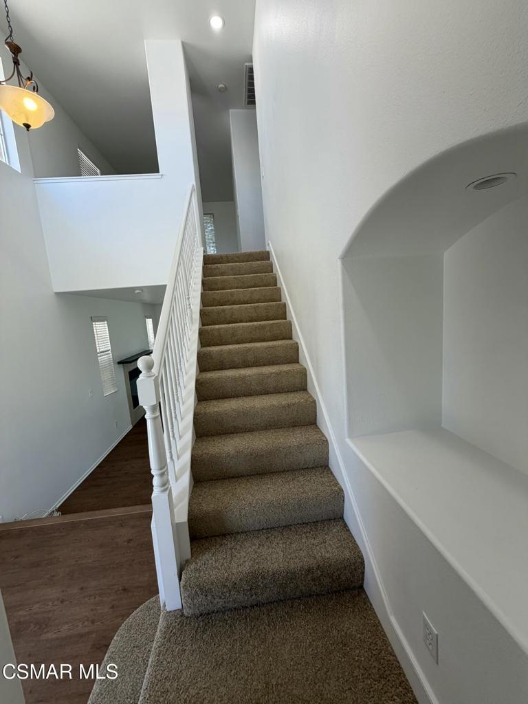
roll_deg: +4.0
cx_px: 264
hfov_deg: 85.7
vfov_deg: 102.1
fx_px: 285
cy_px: 352
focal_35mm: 14
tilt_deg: -8.3
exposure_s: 1/120
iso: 80
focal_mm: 2.22
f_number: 2.2
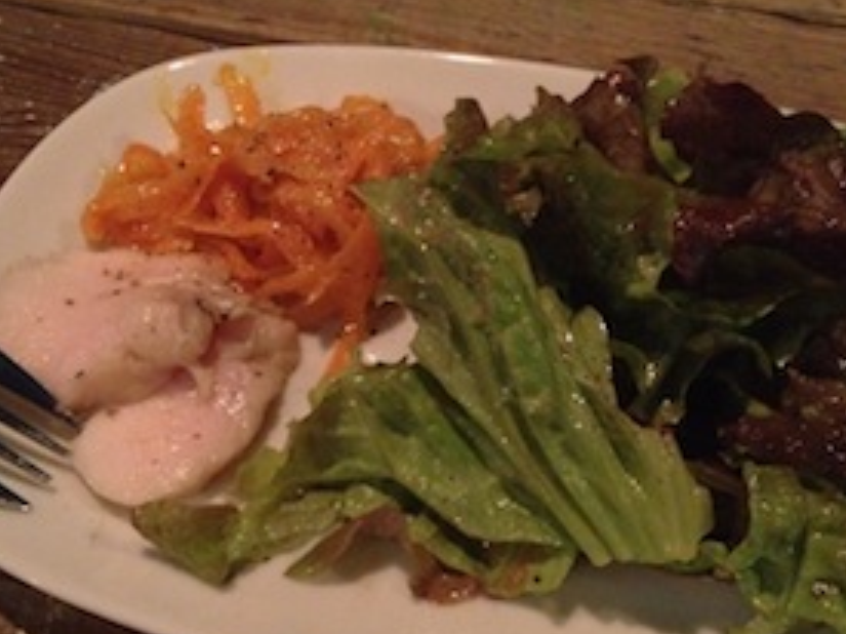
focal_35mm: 51
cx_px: 443
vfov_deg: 28.4
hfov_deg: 37.5
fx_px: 1246
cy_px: 397
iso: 800
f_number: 2.4
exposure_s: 1/15
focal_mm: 4.28
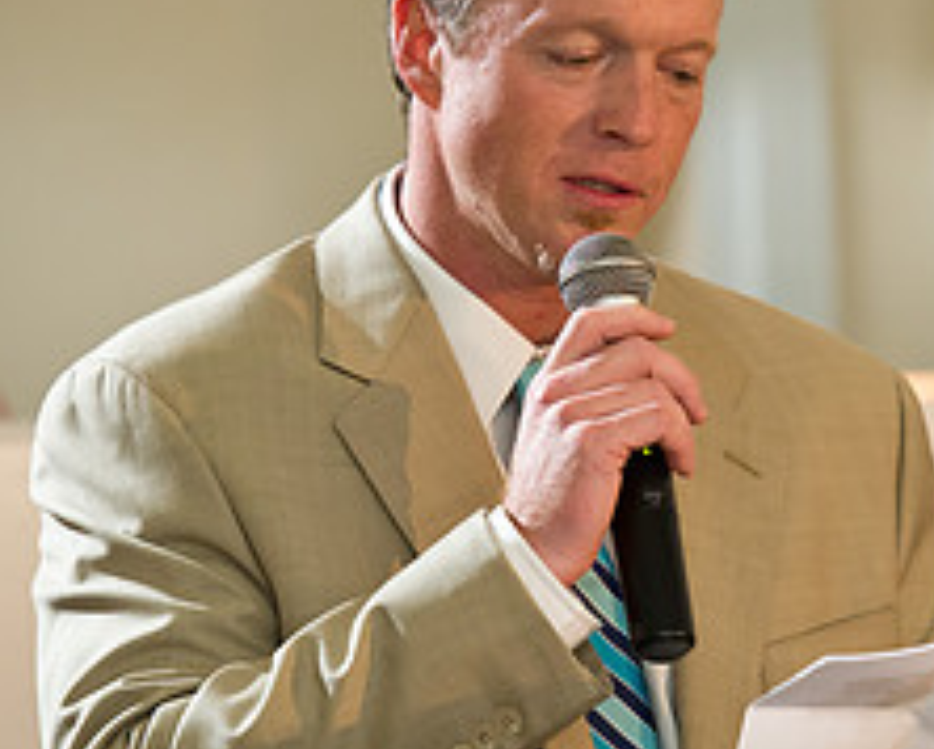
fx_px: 11510
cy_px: 316
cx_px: 564
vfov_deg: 3.7
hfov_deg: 4.6
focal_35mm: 416
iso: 1600
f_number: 3.2
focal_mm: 170
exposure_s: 1/125
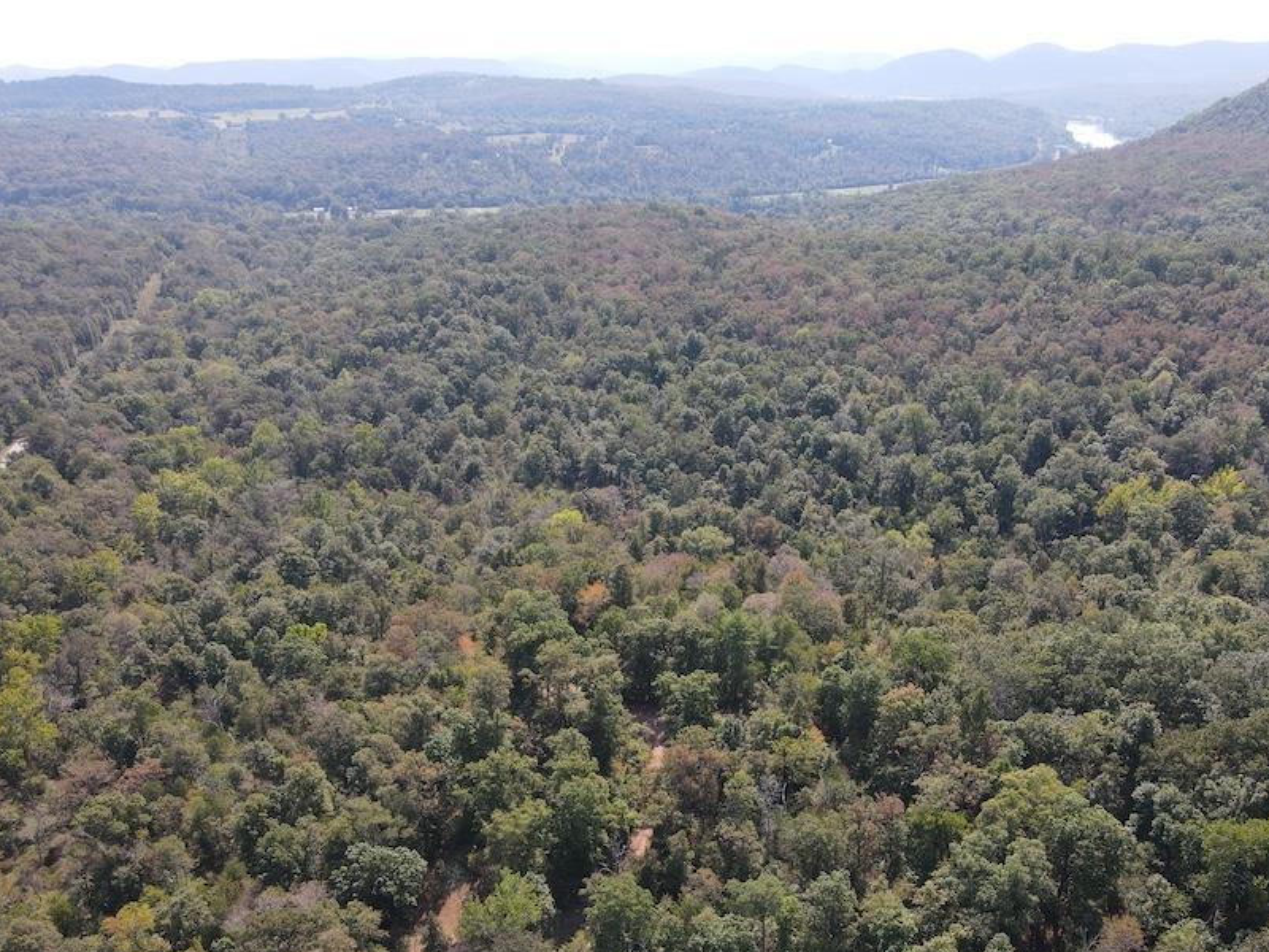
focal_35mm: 30
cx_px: 703
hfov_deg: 59.8
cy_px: 576
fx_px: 1100
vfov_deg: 46.5
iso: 100
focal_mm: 4.5
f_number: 2.8
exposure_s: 1/20
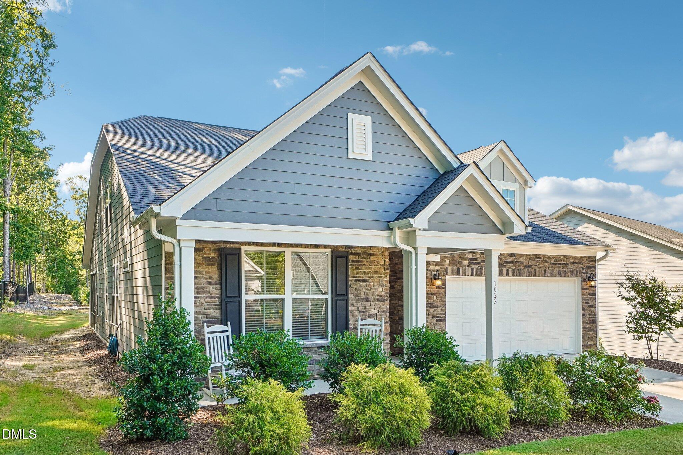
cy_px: 228
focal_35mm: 27
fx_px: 512
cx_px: 342
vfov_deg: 47.9
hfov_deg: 67.4
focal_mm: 18
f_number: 8
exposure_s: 1/60
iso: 400
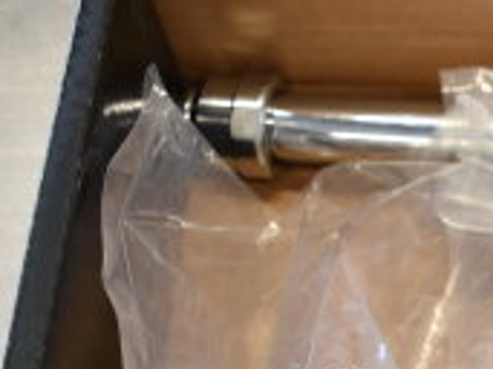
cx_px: 695
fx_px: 1832
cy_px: 440
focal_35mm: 129
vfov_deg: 11.3
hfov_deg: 14.5
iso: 560
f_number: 4
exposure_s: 1/40
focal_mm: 25
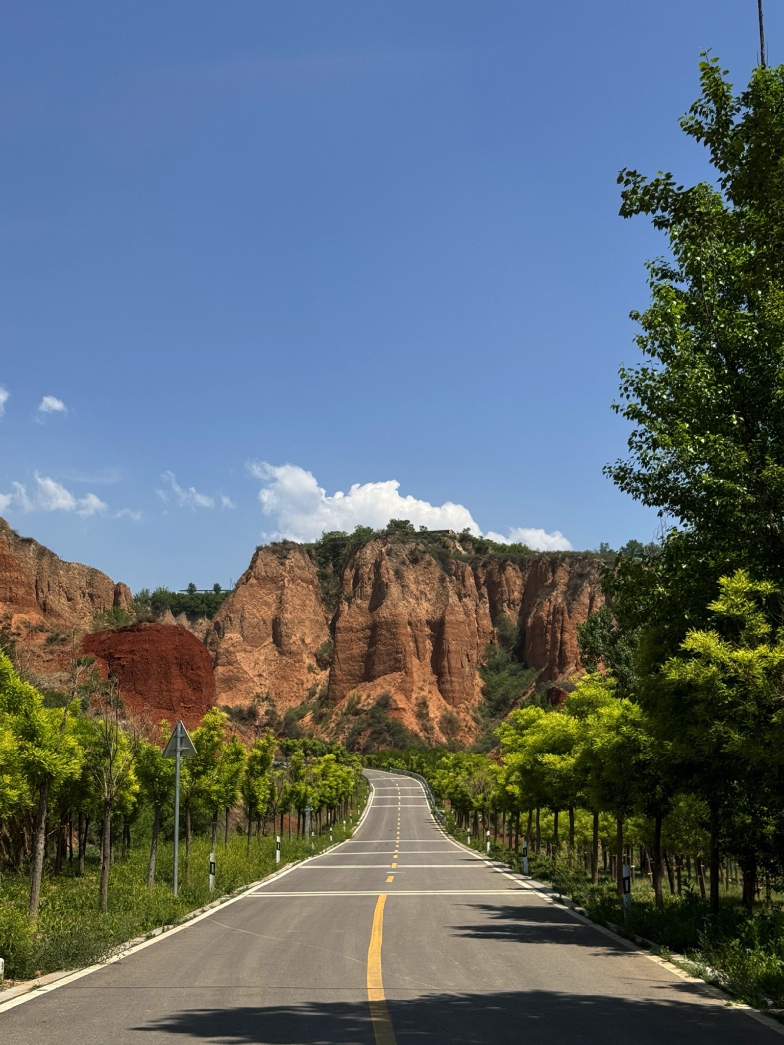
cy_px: 522
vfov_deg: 39.7
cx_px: 392
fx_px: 1450
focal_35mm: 48
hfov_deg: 30.3
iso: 64
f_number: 1.78
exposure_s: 1/4975
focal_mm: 6.76
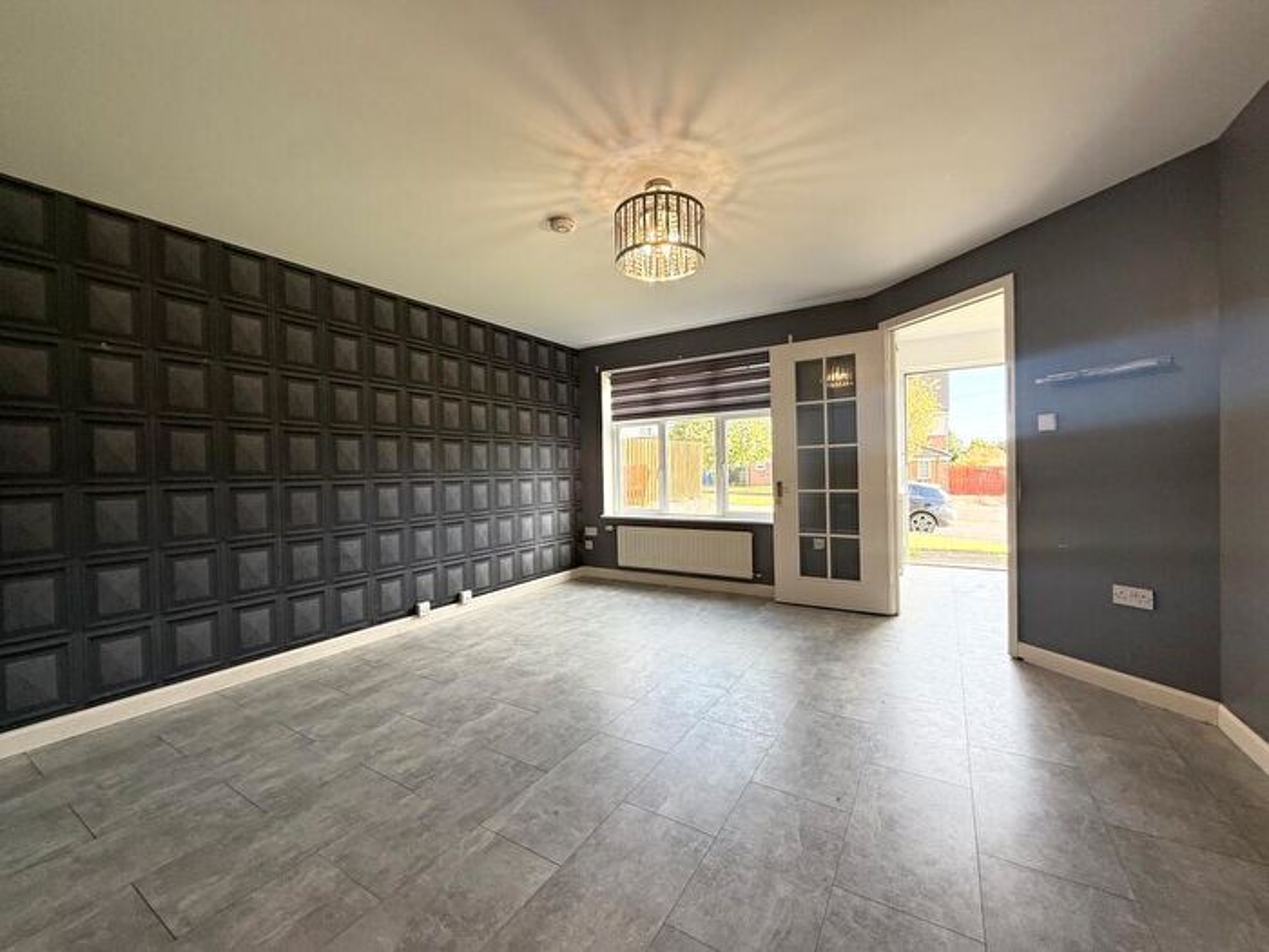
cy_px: 476
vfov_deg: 85.7
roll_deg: +1.7
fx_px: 513
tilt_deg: -0.8
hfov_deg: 102.1
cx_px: 634
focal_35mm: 14
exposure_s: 1/99
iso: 100
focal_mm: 2.22
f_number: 2.2
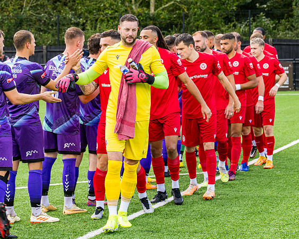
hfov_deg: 13.8
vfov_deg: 11.0
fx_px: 1236
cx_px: 89
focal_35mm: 140
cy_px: 133
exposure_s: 1/500
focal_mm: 70
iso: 200
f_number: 5
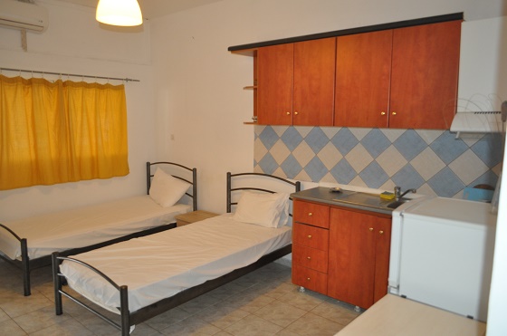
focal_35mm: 27
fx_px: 379
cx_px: 254
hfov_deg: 67.5
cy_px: 168
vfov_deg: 47.7
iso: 800
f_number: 3.5
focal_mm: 18
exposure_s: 1/60
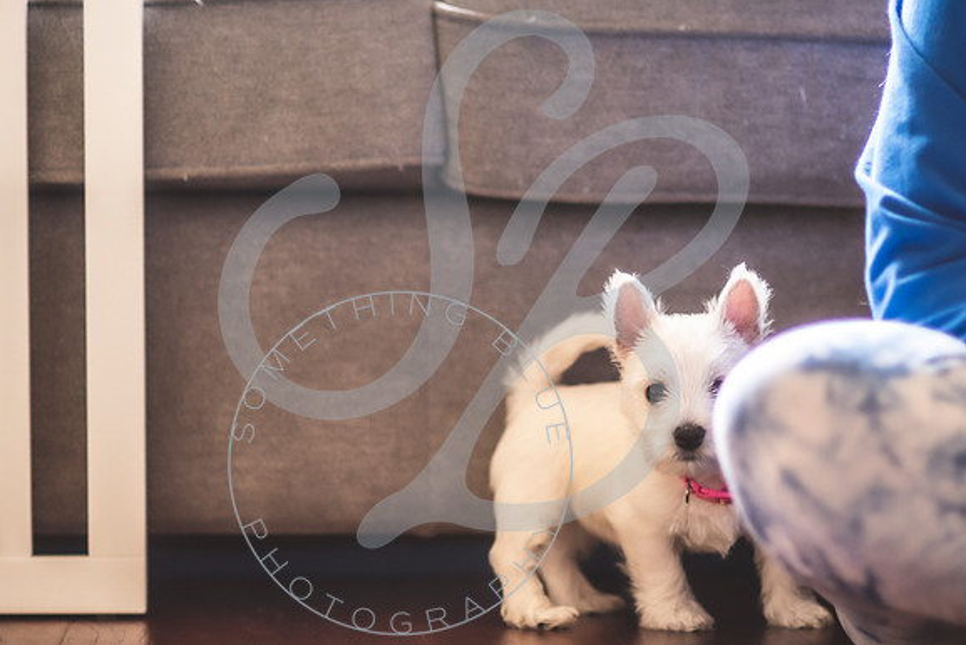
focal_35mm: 124
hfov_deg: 16.5
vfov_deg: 11.1
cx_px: 539
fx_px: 3328
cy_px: 427
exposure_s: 1/125
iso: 500
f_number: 1.8
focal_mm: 85
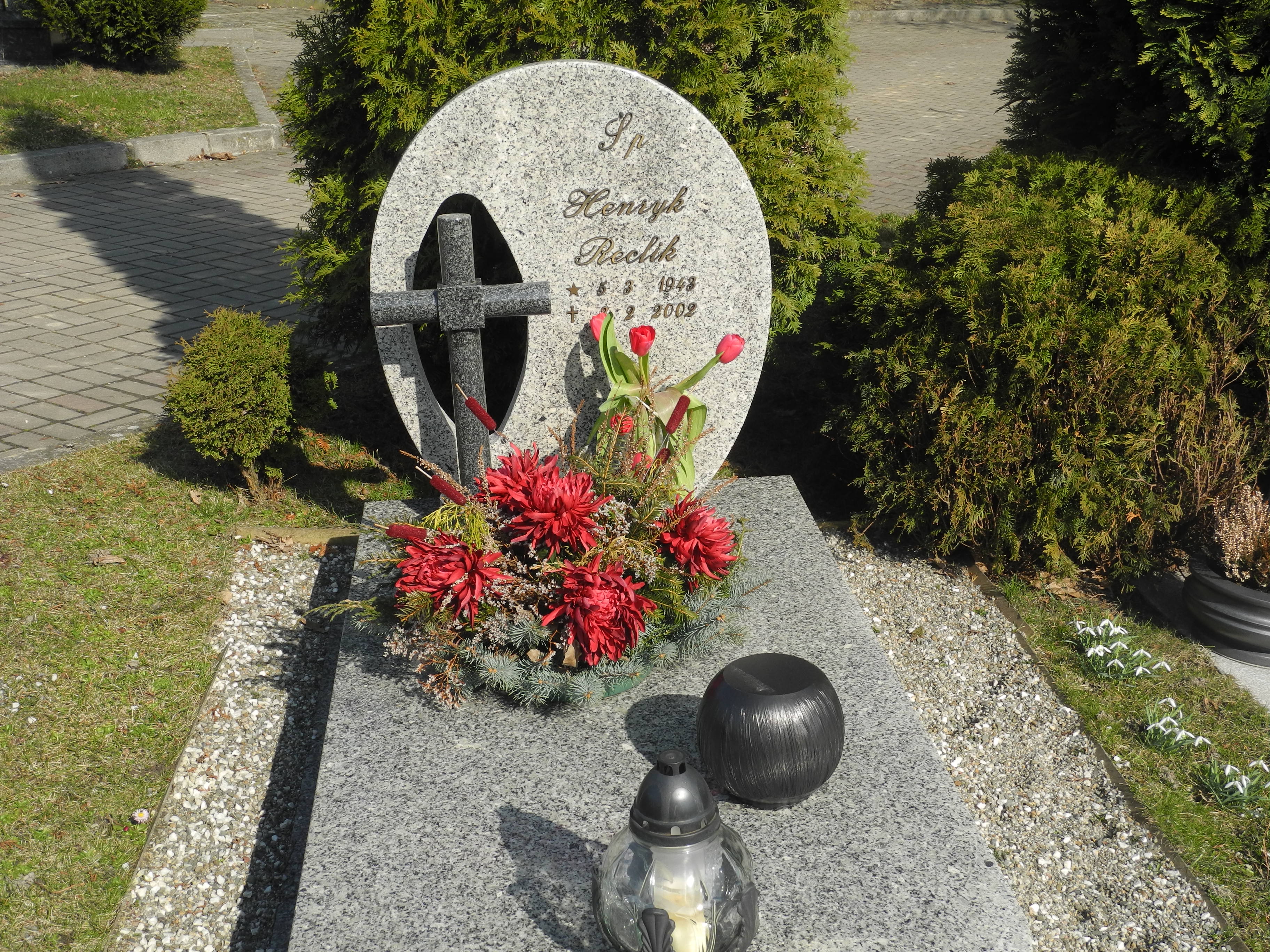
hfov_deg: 42.1
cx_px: 635
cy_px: 476
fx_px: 1651
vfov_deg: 32.2
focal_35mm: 45
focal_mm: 9.7
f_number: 3.5
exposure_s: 1/1000
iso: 100
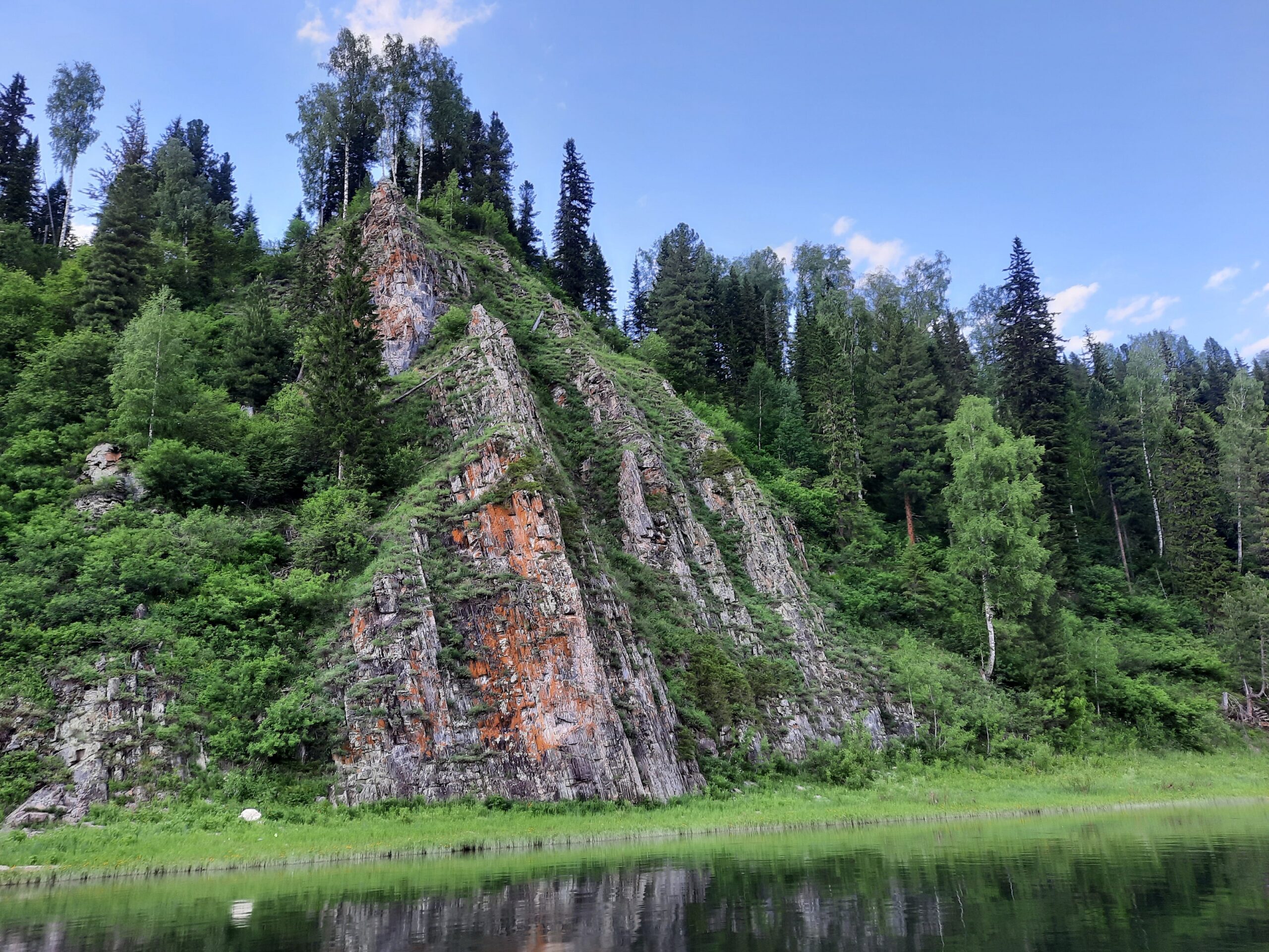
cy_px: 476
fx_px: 916
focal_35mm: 25
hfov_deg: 69.4
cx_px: 634
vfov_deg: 54.9
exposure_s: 1/201
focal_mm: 4.6
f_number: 2
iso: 32
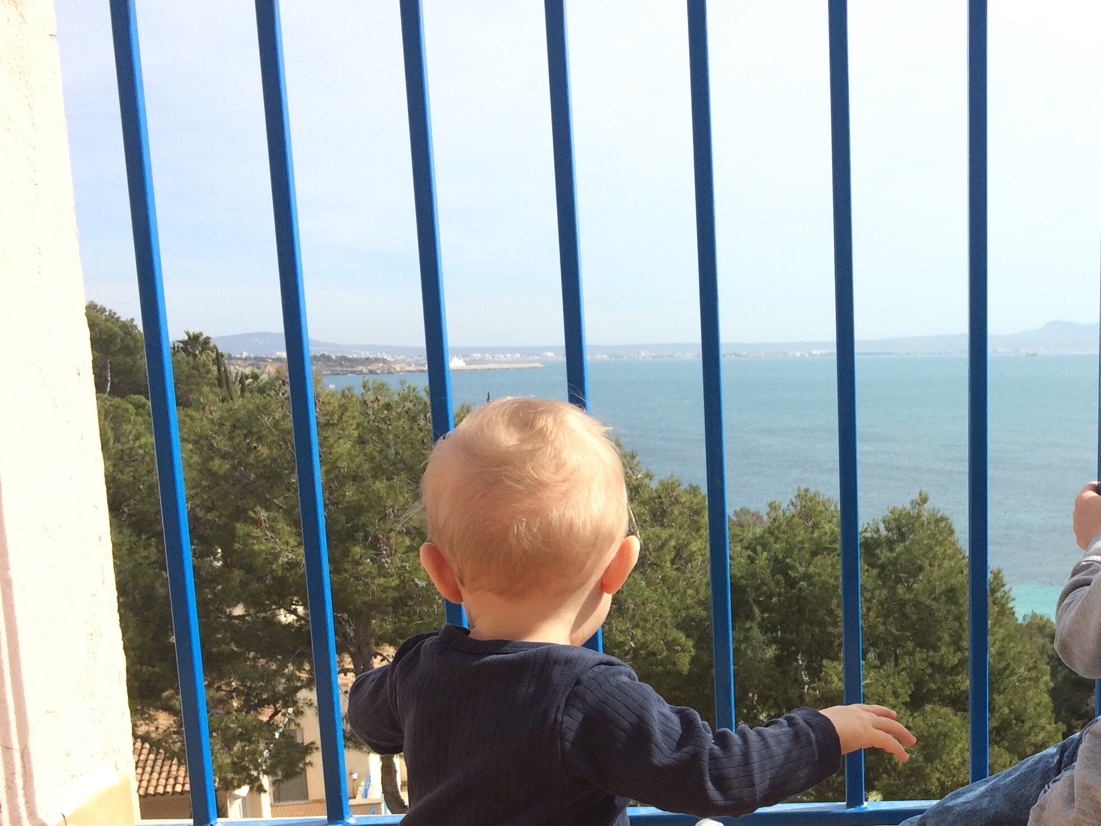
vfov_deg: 29.7
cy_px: 646
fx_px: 1527
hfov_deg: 38.0
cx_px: 903
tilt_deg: -13.4
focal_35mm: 48
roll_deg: -0.2
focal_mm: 4.15
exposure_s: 1/1642
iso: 32
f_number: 2.2
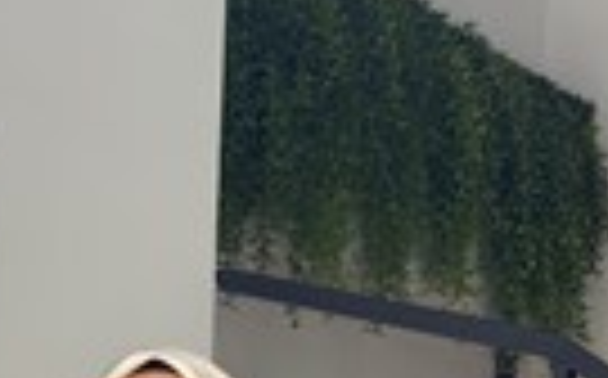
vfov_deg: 8.0
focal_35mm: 156
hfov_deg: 13.4
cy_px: 763
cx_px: 131
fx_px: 2582
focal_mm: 6.76
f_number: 1.78
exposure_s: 1/248
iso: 64
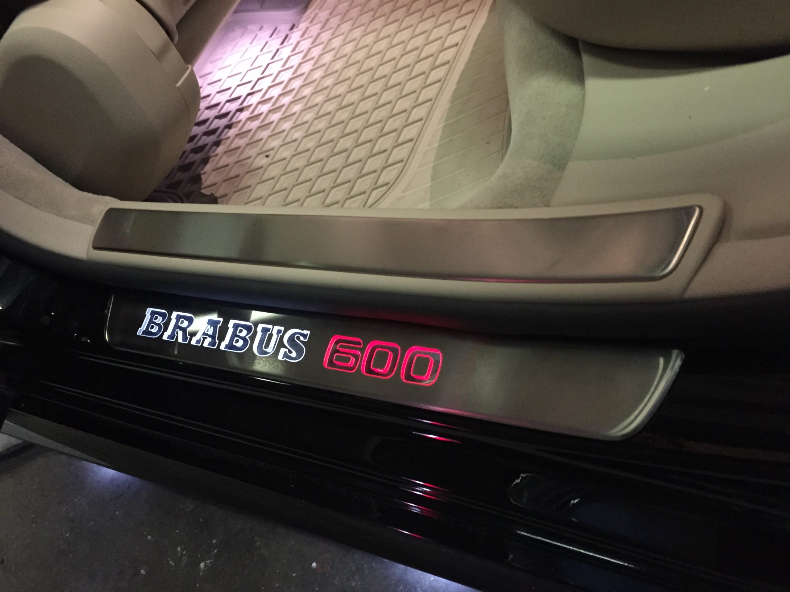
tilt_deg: -47.5
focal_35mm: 29
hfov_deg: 61.7
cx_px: 395
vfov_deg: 48.2
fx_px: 662
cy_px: 296
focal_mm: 4.15
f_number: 2.2
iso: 320
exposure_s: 1/15
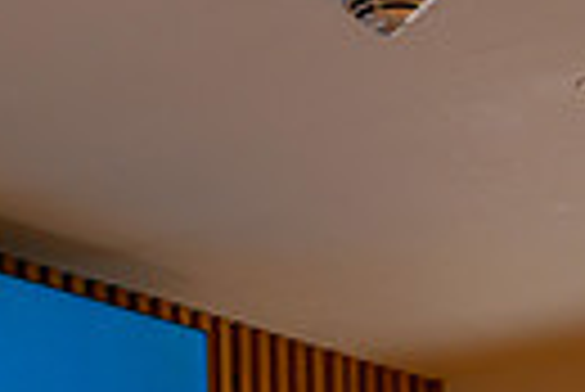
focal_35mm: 179
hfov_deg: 10.5
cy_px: 849
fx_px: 2912
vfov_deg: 7.3
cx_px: -621
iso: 450
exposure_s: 1/100
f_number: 3.2
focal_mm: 38
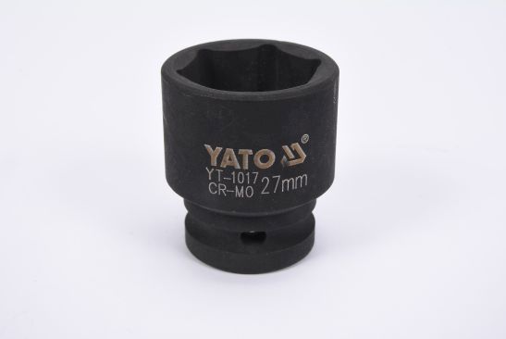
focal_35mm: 75
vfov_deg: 18.2
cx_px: 253
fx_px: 1055
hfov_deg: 27.0
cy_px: 170
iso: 250
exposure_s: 1/125
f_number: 16
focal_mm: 50
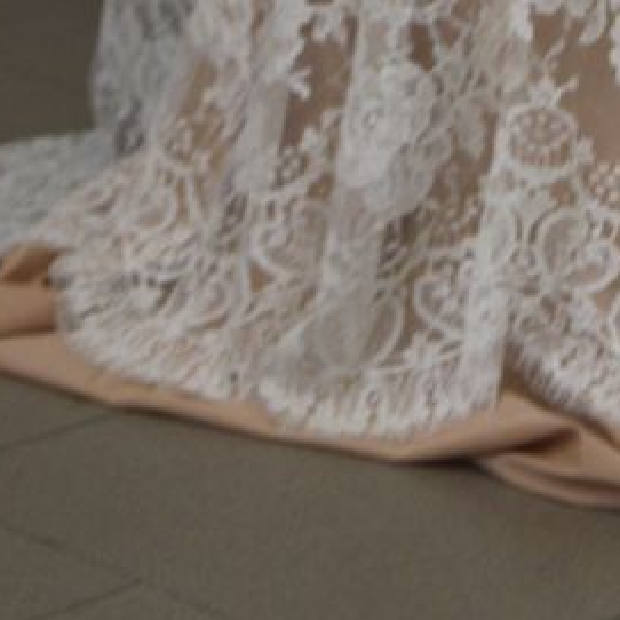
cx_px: 835
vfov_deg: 6.9
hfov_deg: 7.6
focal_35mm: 229
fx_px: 4637
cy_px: -1199
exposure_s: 1/100
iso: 400
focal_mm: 27
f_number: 5
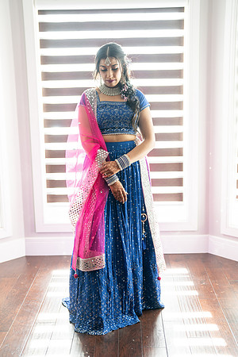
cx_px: 119
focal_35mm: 50
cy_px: 178
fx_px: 496
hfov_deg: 27.0
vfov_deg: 39.6
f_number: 2.2
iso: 320
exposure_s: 1/160
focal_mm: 50
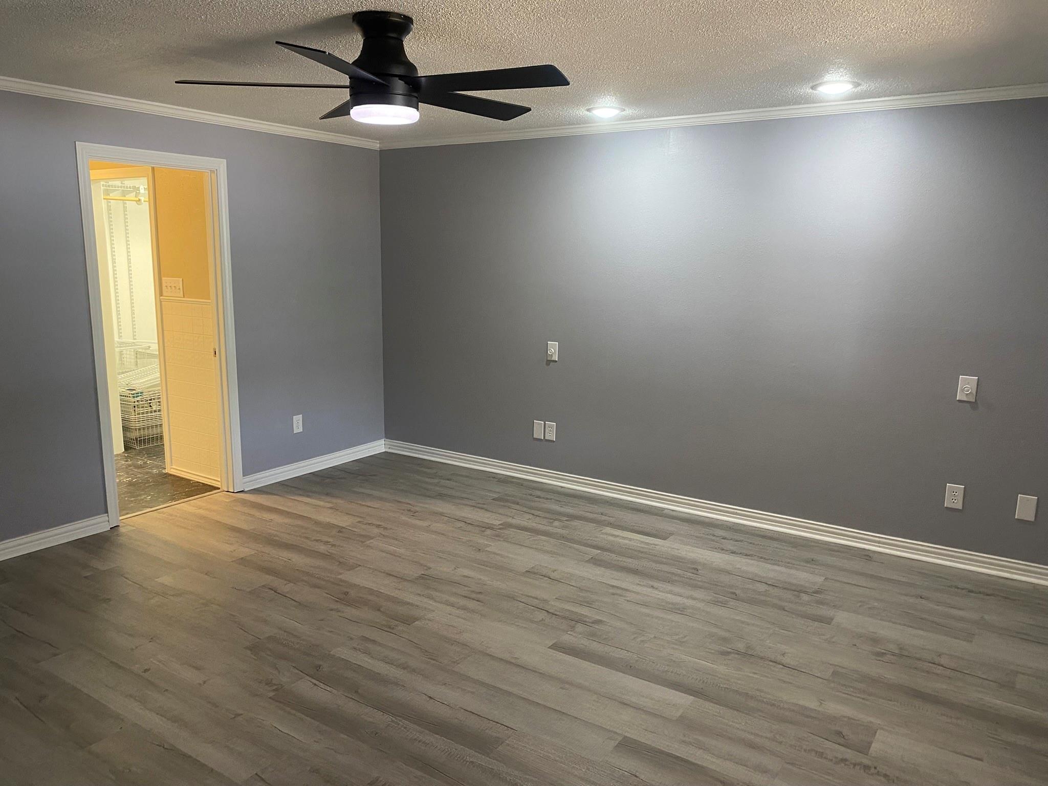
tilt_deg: -13.0
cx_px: 524
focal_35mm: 26
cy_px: 393
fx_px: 787
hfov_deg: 67.3
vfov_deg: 53.1
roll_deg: -0.2
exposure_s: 1/60
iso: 160
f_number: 1.8
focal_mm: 4.25
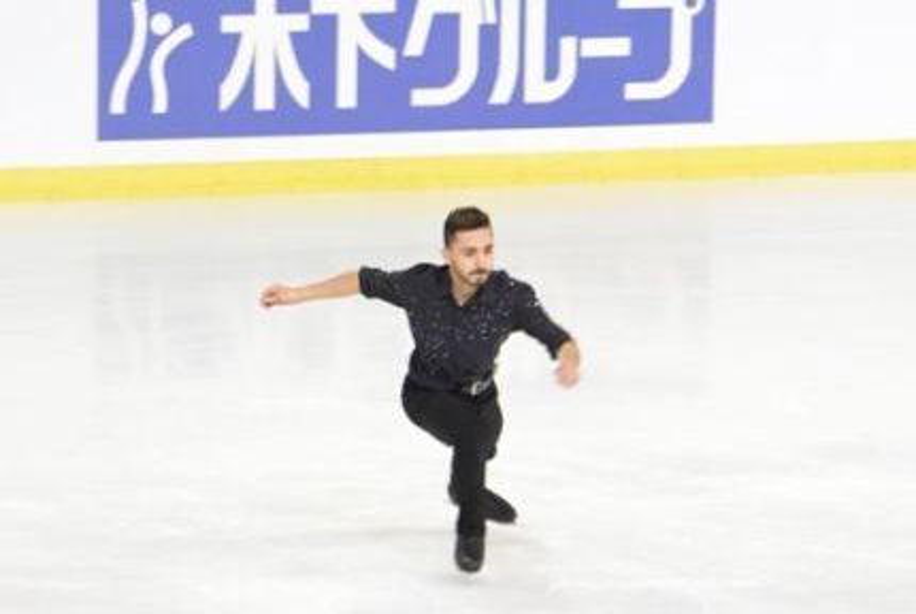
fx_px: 4777
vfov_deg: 7.3
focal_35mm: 188
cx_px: 458
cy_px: 307
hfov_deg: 11.0
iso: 3200
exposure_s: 1/250
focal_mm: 125
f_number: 6
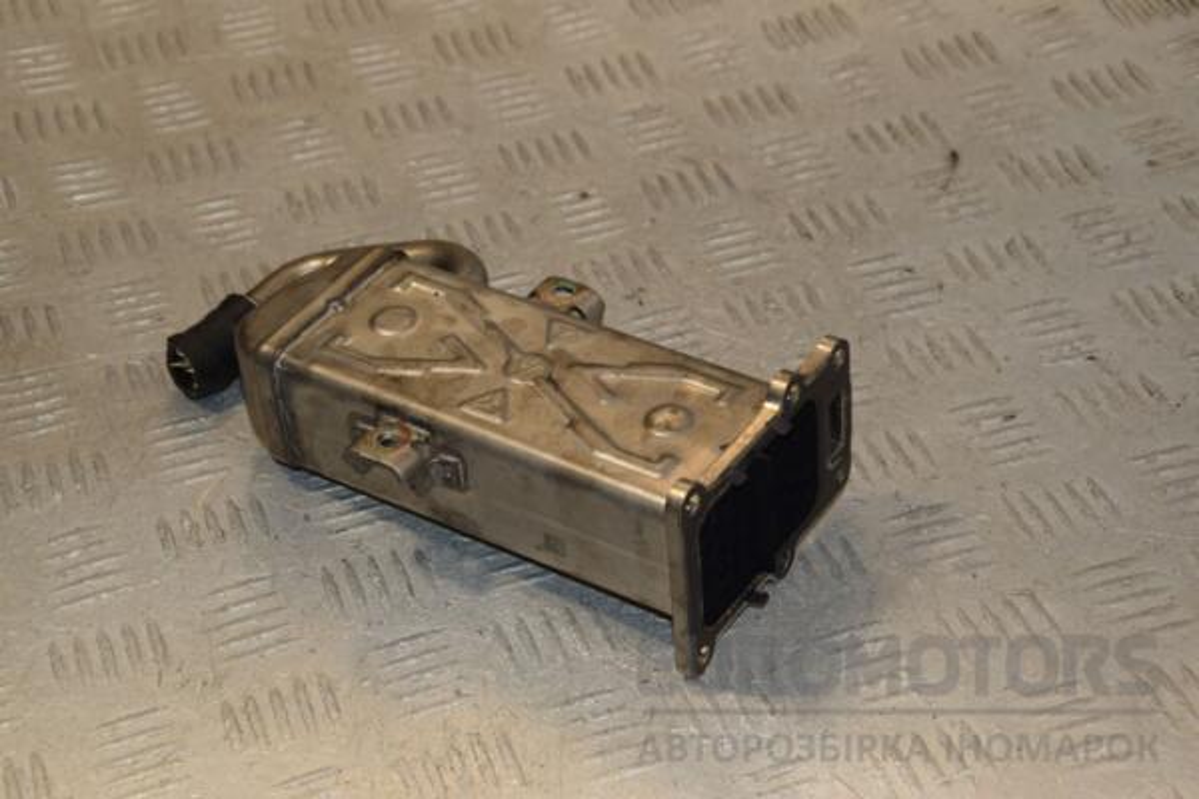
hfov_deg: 26.0
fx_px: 2598
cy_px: 400
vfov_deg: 17.5
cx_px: 600
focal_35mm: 78
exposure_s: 1/200
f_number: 7.1
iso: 800
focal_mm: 52
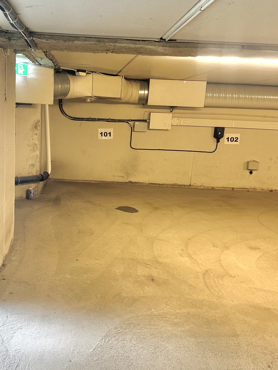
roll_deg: -3.2
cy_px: 184
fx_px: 396
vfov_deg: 50.1
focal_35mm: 37
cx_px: 84
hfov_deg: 38.1
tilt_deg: -8.7
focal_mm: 6.86
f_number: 1.78
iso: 160
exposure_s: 1/50
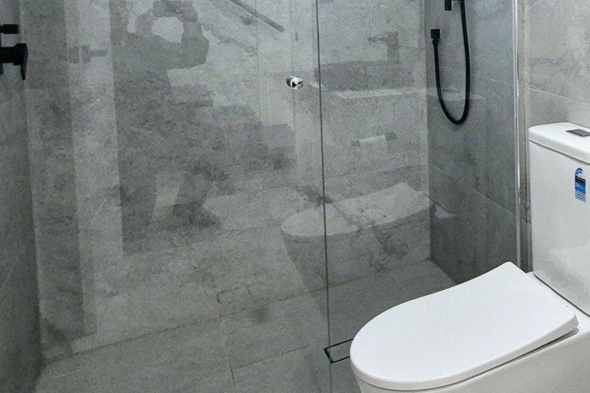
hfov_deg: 43.3
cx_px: 649
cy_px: 38
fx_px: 557
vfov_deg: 36.4
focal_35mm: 34
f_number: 2.2
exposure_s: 1/50
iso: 200
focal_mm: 2.2
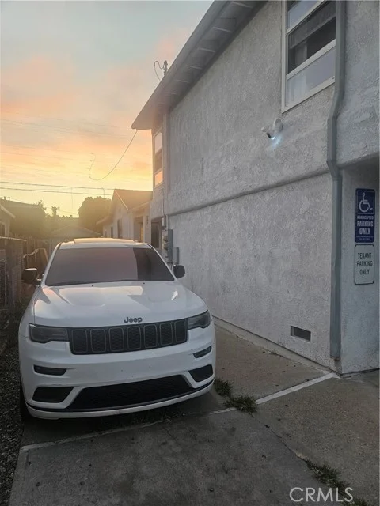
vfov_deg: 73.9
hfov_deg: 58.9
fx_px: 337
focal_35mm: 23
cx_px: 190
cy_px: 253
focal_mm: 5.4
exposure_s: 1/120
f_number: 1.8
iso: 320
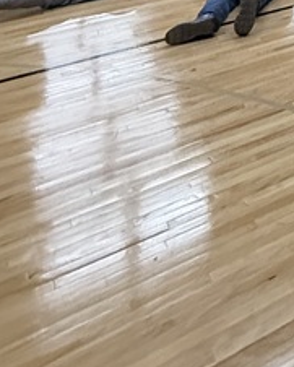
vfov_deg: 20.0
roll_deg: +0.1
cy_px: -326
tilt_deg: +9.1
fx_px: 674
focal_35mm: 62
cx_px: 609
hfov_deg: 17.0
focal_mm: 2.22
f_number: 2.2
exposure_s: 1/120
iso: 500
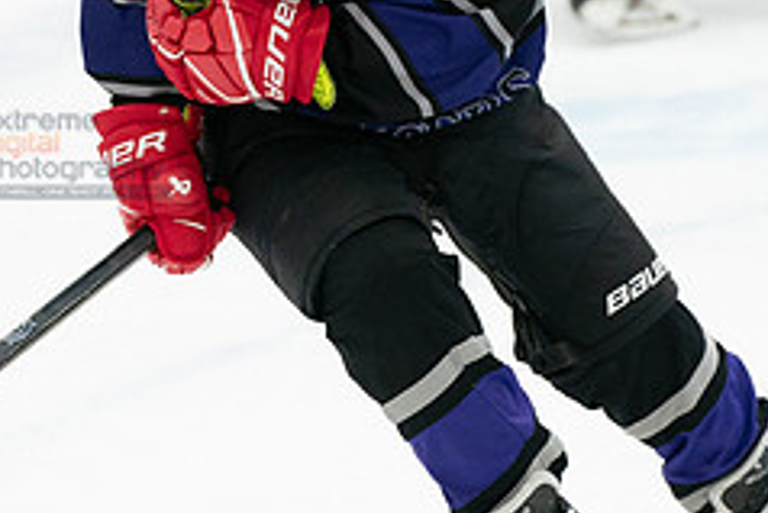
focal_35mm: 523
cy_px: 98
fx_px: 11164
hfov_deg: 3.9
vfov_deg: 2.6
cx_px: 62
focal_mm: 132
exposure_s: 1/1000
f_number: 3.2
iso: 2000
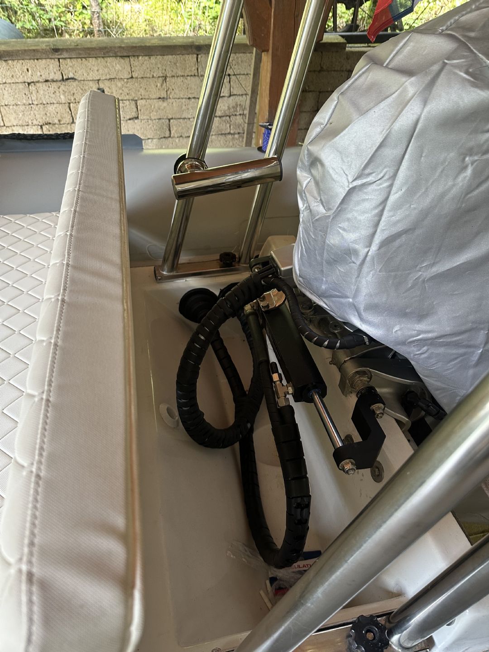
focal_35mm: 24
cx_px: 244
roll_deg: -2.4
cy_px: 326
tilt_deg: -40.5
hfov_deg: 56.8
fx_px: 452
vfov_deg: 71.6
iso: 250
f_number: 1.78
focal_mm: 6.86
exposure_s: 1/111
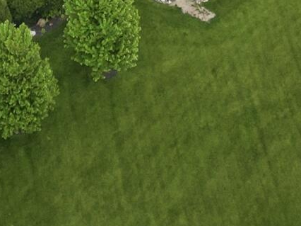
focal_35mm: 141
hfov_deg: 14.0
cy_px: -425
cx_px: 111
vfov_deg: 8.8
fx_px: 1225
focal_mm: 6.7
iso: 130
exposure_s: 1/1250
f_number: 1.7
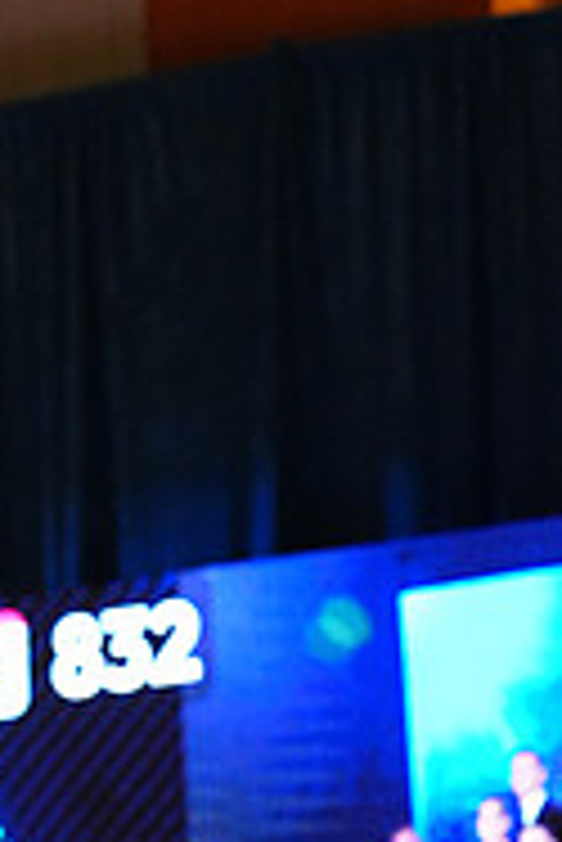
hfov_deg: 3.1
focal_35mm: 450
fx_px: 10517
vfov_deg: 4.6
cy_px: 1166
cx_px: 731
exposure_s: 1/320
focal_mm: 145
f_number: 5.6
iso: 5000
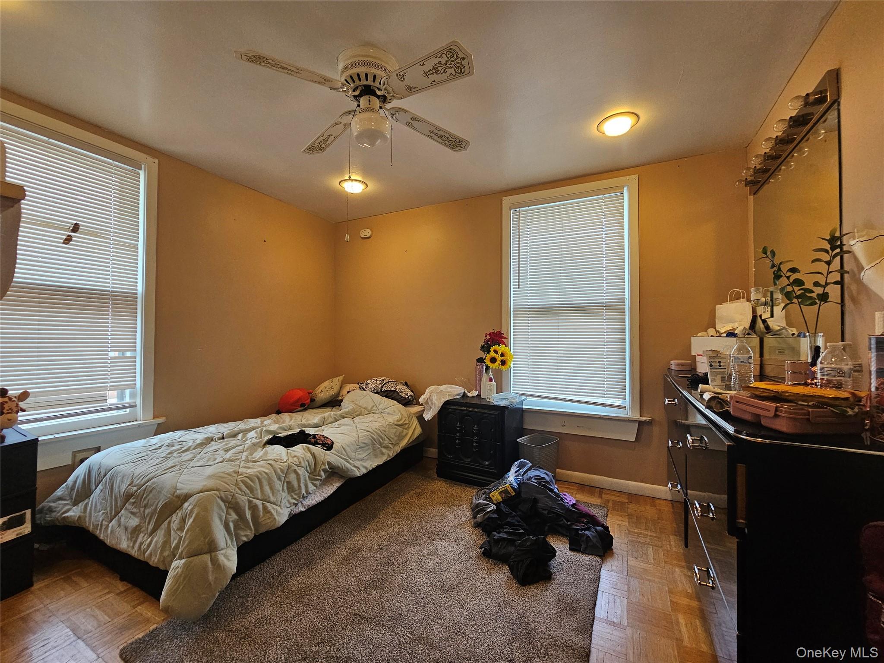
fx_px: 332
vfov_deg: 89.9
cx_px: 442
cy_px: 332
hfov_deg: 106.2
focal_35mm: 13
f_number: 2.2
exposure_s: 1/60
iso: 250
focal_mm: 2.2
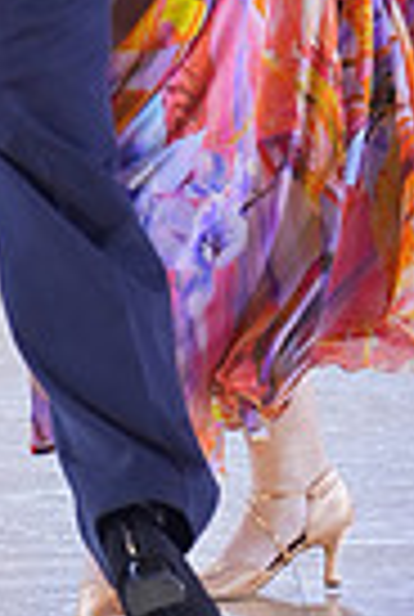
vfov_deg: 4.0
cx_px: 61
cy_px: -238
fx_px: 8770
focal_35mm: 511
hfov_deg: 2.7
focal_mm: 81
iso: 1000
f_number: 2
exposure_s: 1/500
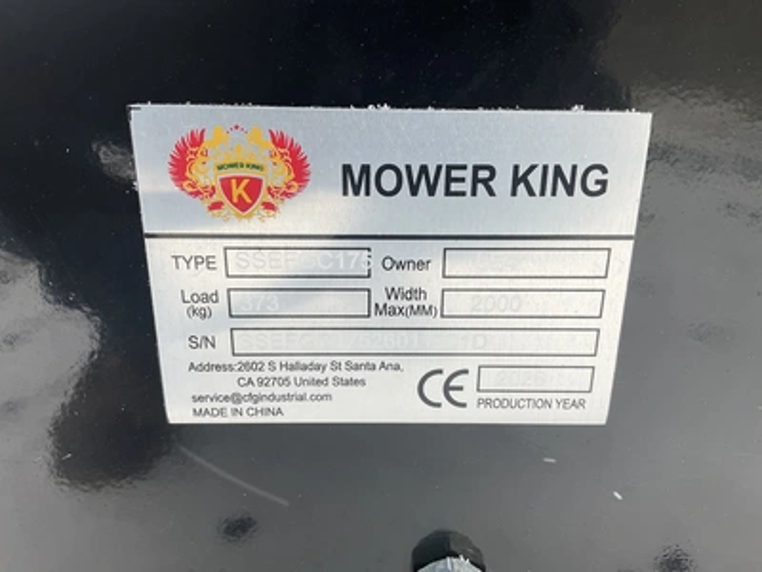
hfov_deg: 61.7
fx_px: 638
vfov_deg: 48.2
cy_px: 286
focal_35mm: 29
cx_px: 381
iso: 16
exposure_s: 1/125
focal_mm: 3
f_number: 1.8
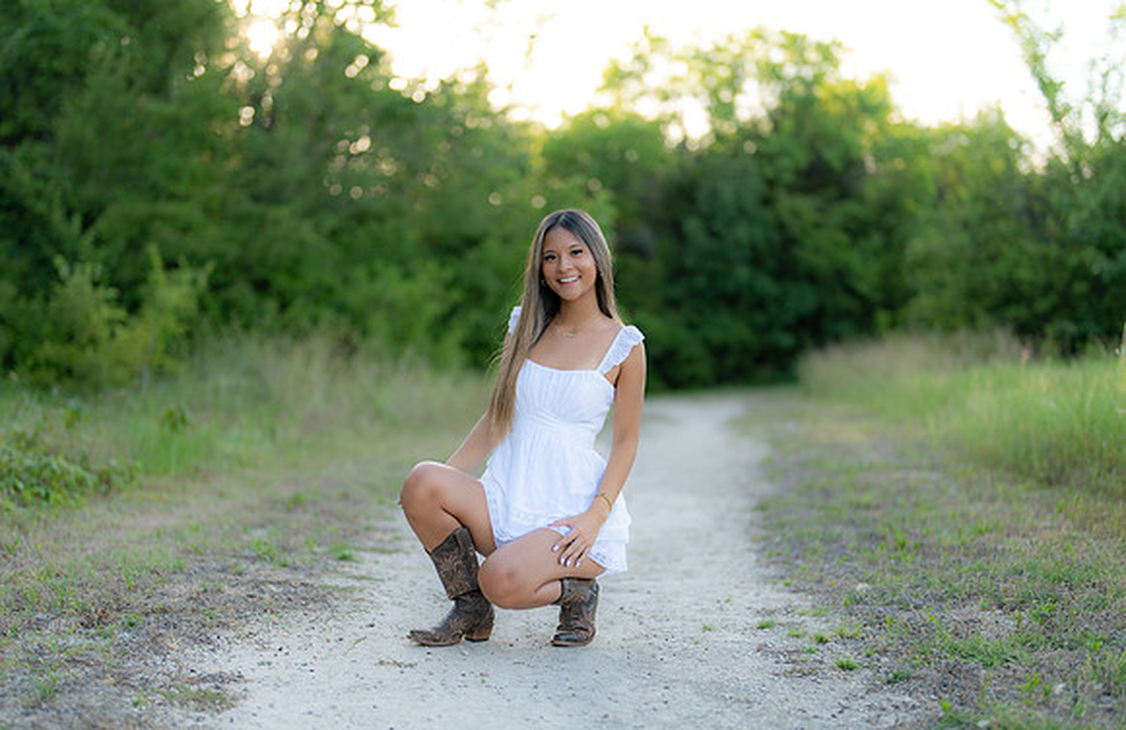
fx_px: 1762
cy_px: 399
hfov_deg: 35.4
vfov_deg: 23.4
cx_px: 537
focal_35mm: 57
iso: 100
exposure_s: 1/1000
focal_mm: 50
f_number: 1.2
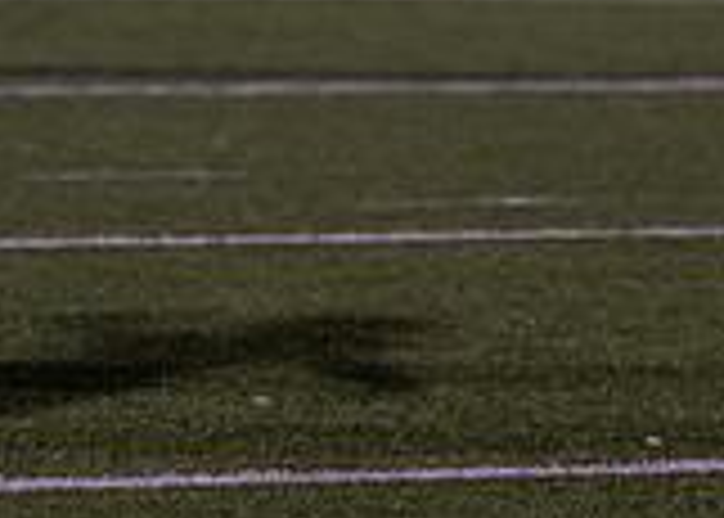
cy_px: -527
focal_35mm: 745
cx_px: -226
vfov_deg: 1.9
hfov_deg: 2.7
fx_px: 15319
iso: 2000
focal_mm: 149
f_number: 2.8
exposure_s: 1/1000
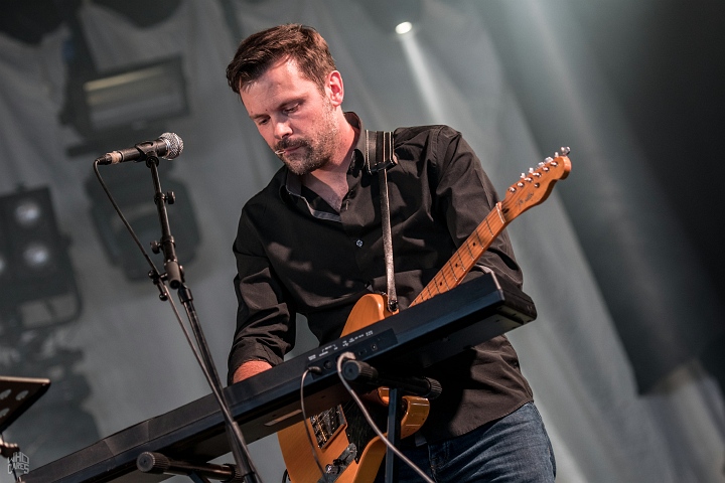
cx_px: 362
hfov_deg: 13.4
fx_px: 3081
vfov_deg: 9.0
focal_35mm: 153
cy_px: 242
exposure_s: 1/100
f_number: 2.8
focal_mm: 102
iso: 250
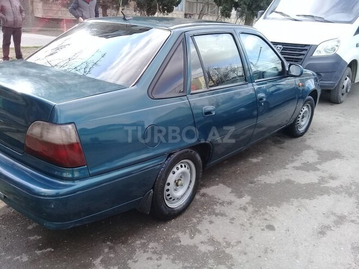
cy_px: 134
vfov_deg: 45.4
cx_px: 180
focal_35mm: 31
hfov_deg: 58.4
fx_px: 321
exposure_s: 1/161
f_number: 2.2
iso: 50
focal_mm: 3.3
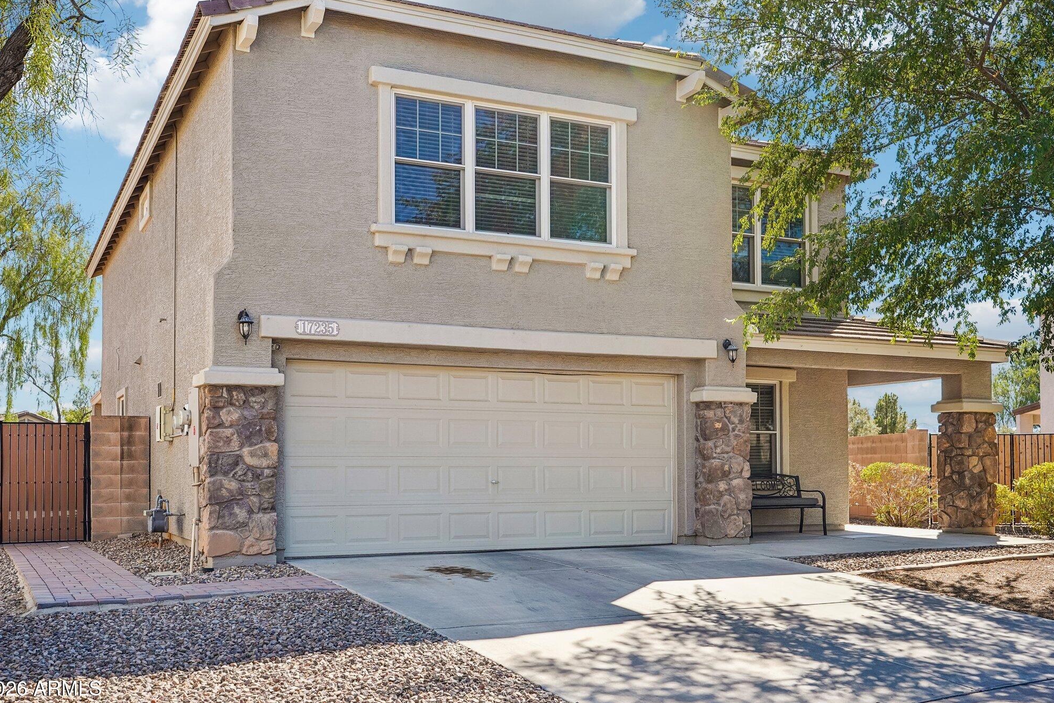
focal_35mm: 36
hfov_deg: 53.1
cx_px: 522
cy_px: 360
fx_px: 1054
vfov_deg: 36.9
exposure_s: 1/320
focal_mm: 35
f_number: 8
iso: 400
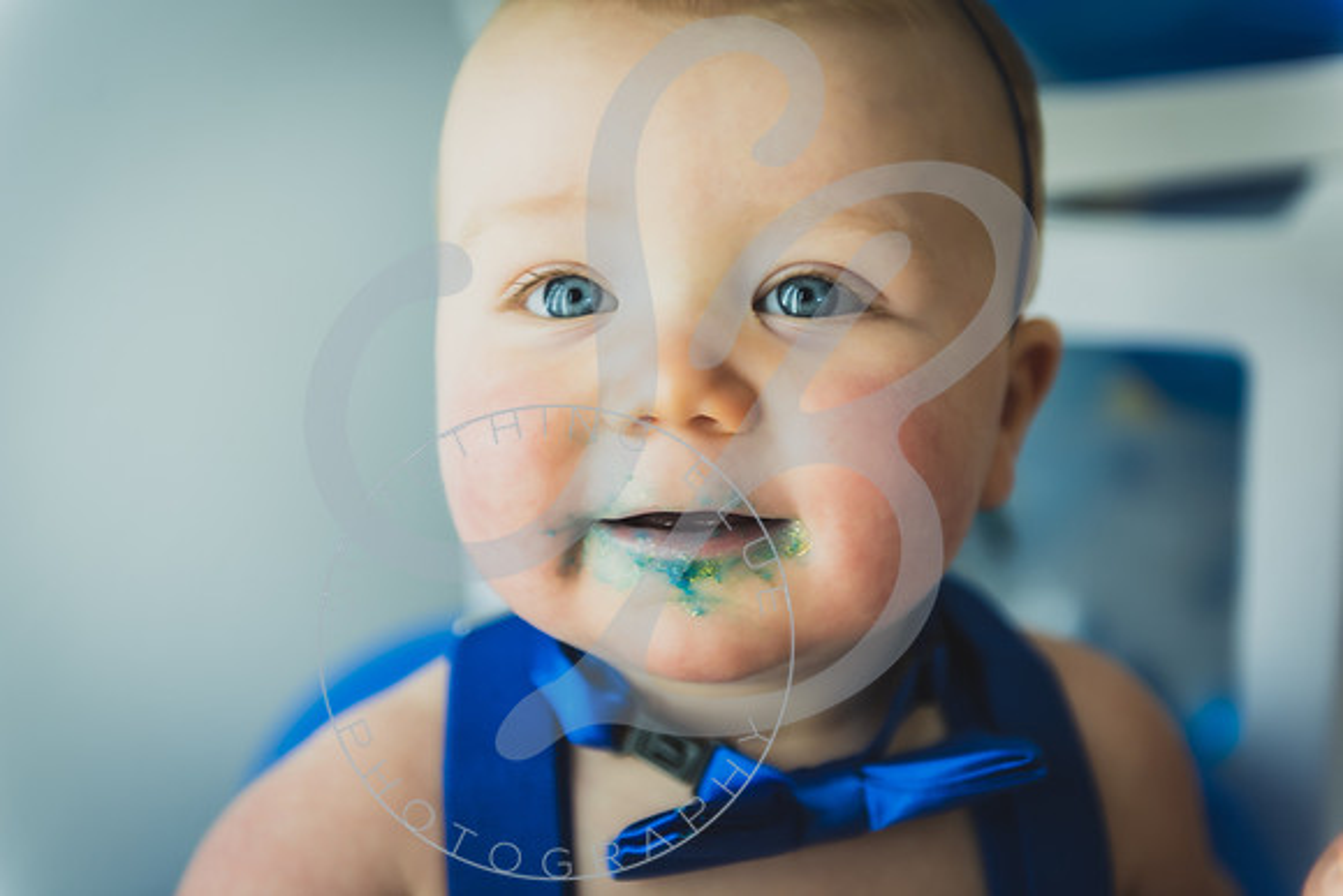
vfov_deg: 19.5
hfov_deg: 28.8
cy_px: 448
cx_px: 672
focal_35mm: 70
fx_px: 2612
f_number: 2.8
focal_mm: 70
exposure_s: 1/125
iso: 200
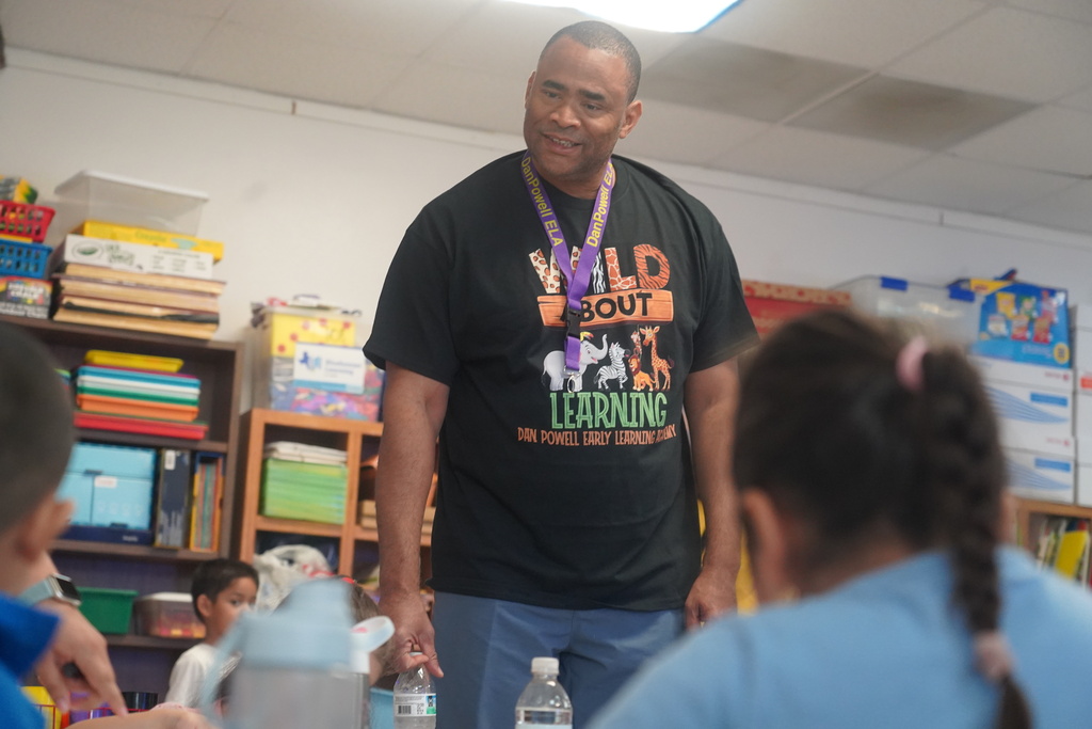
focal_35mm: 63
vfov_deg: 21.6
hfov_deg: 31.9
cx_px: 546
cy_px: 364
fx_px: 1911
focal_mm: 63
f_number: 4
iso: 5000
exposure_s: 1/160
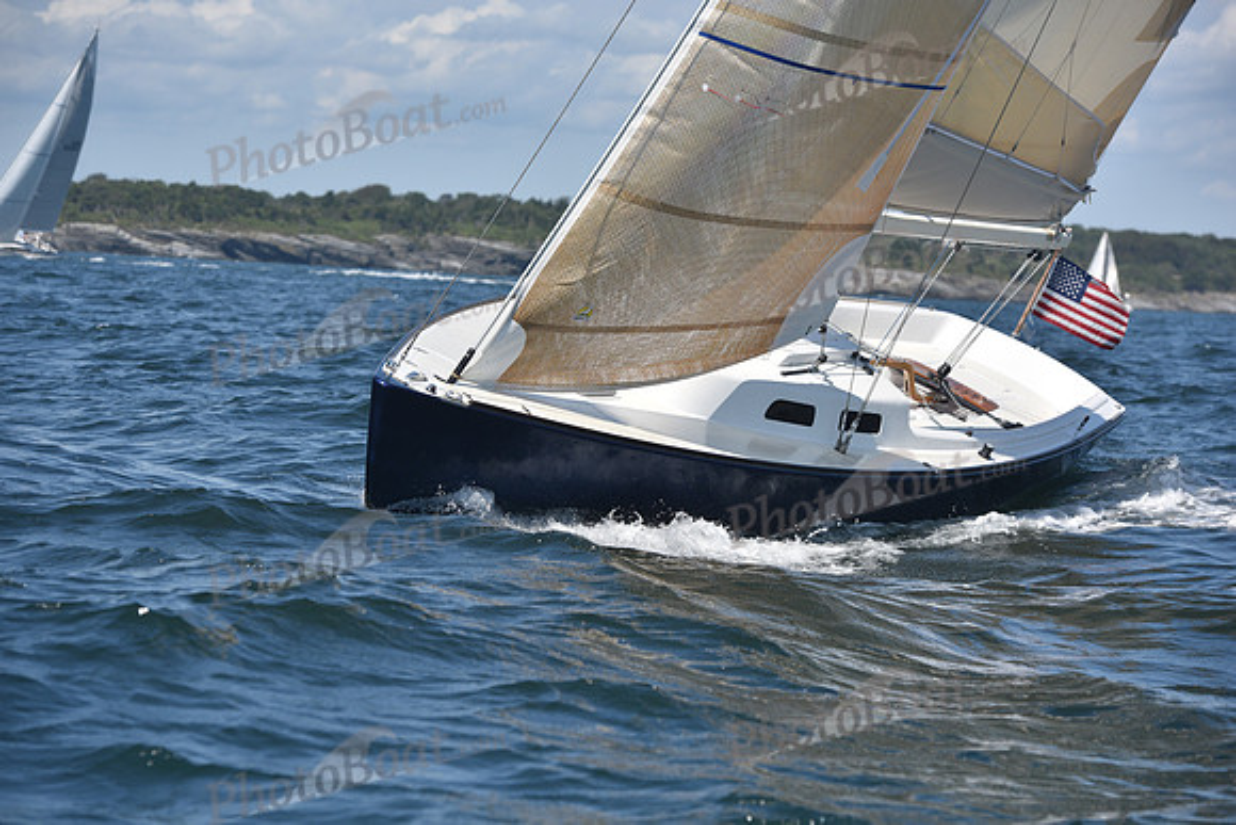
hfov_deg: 16.8
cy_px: 412
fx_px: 4189
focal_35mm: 122
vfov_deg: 11.2
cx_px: 618
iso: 250
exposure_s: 1/1250
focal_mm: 122
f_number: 5
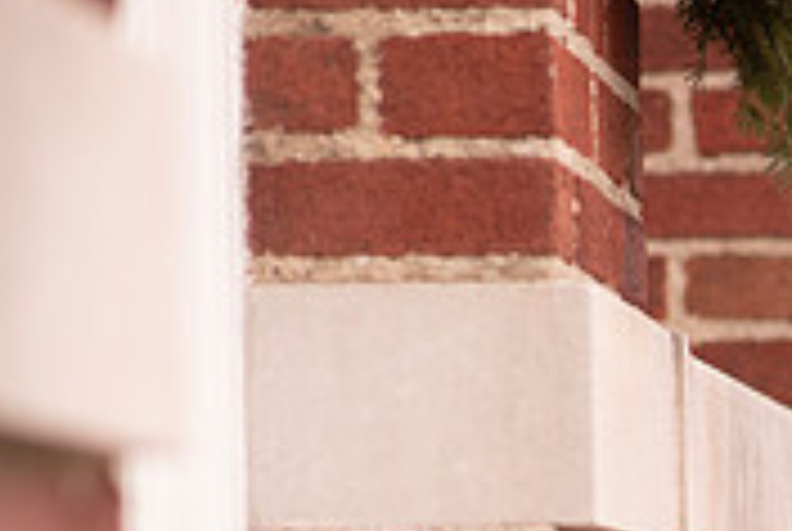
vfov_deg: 4.7
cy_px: 812
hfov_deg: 6.9
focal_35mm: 292
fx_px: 6435
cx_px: 1269
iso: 100
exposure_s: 1/125
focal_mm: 85
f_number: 2.5
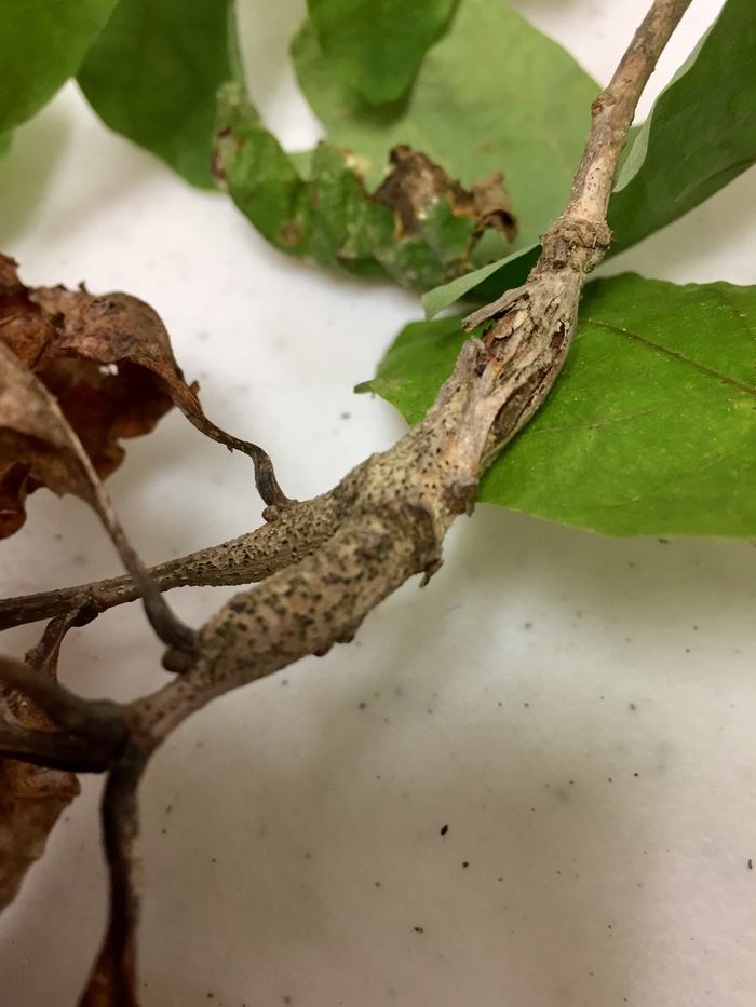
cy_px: 504
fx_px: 844
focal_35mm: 29
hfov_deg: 48.2
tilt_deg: -60.4
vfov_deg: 61.7
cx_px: 378
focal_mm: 4.15
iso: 80
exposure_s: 1/30
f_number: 2.2
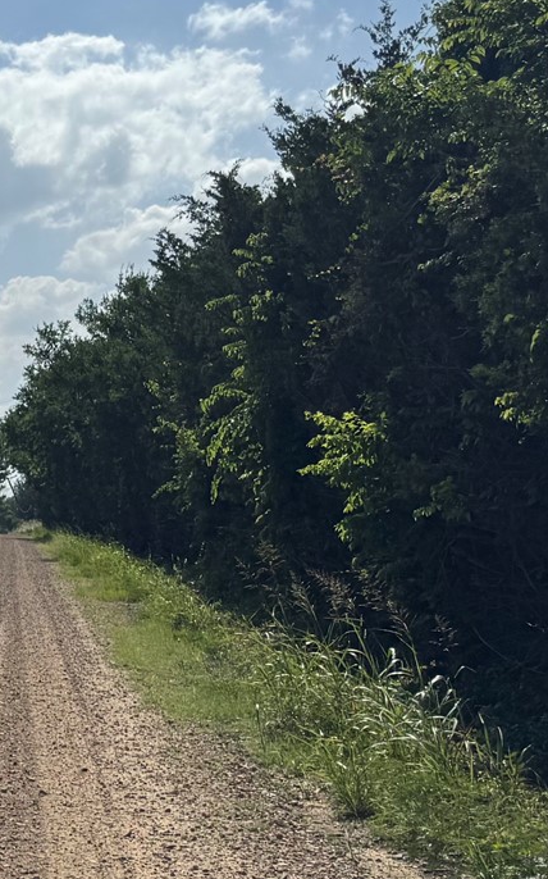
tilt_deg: +7.2
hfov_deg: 14.4
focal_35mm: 76
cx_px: -535
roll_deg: -1.0
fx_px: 1818
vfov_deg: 26.9
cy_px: 263
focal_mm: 6.76
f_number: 1.78
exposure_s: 1/12346
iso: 64
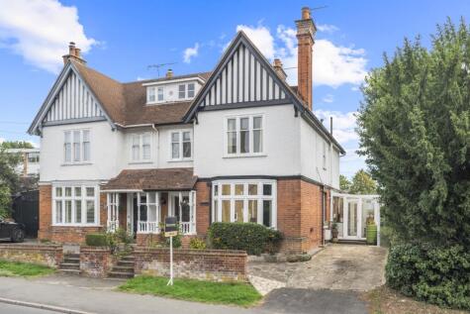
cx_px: 235
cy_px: 157
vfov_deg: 42.4
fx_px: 405
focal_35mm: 31
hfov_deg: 60.3
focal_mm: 31
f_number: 7.1
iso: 320
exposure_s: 1/100
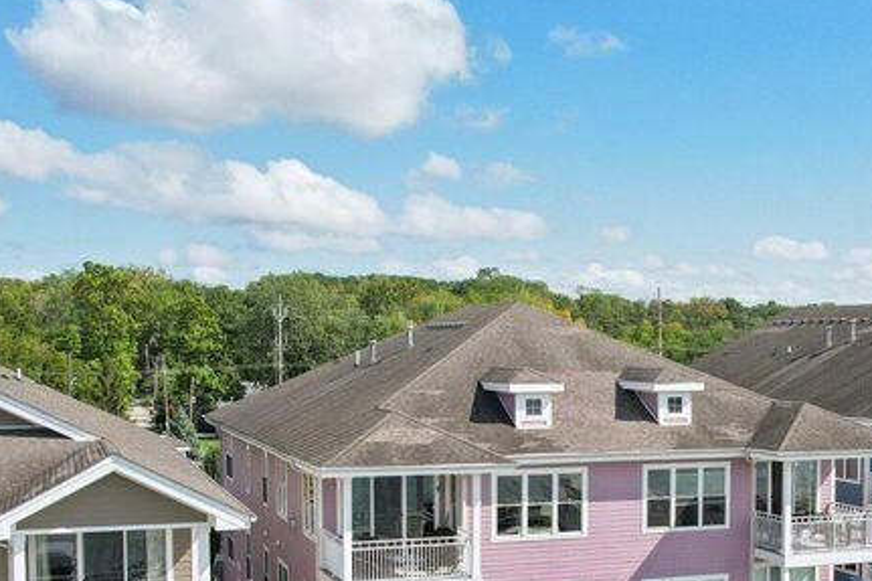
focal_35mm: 49
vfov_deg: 26.0
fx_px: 1186
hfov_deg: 39.7
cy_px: 589
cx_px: 611
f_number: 2.8
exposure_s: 1/2500
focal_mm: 8.4
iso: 120
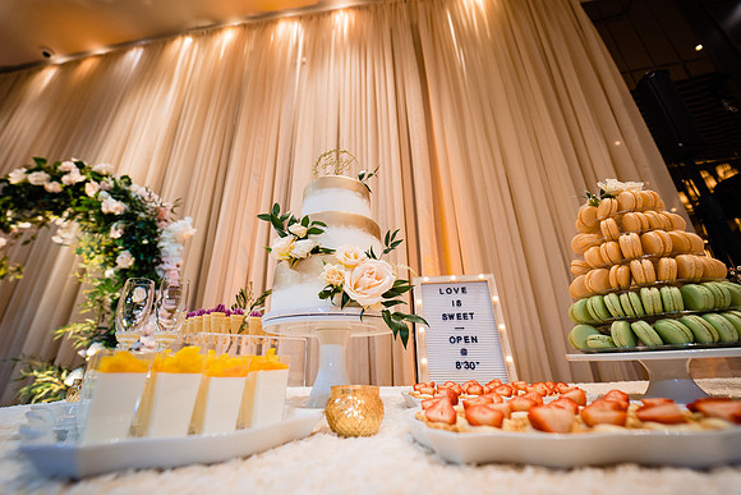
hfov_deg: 104.2
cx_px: 370
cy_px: 248
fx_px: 288
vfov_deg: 81.2
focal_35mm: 14
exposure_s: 1/160
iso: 1250
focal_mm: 14
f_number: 2.8
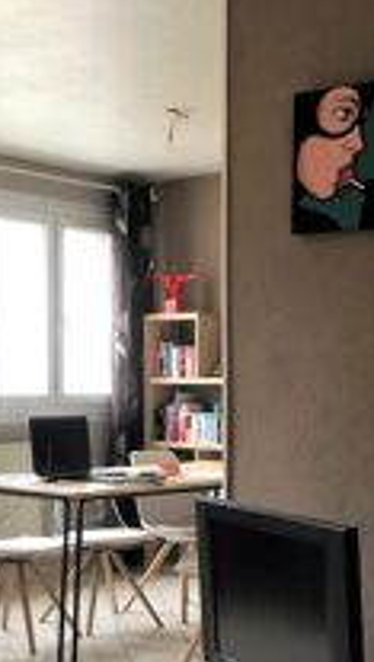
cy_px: 453
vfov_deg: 32.0
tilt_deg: -3.1
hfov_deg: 18.6
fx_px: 1142
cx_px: 137
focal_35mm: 65
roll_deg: -0.8
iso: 32
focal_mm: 4.15
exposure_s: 1/33
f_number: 2.2
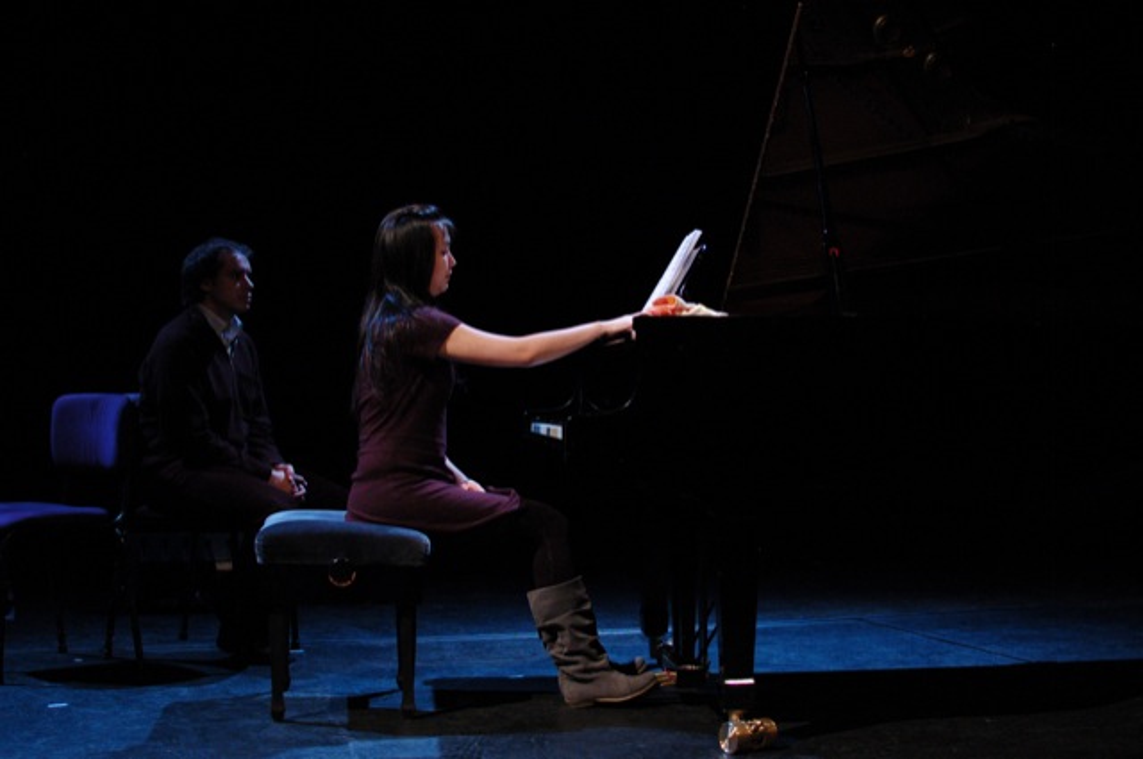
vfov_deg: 25.7
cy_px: 380
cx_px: 572
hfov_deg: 37.9
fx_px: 1665
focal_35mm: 52
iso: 1600
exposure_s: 1/50
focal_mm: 35
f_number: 3.5
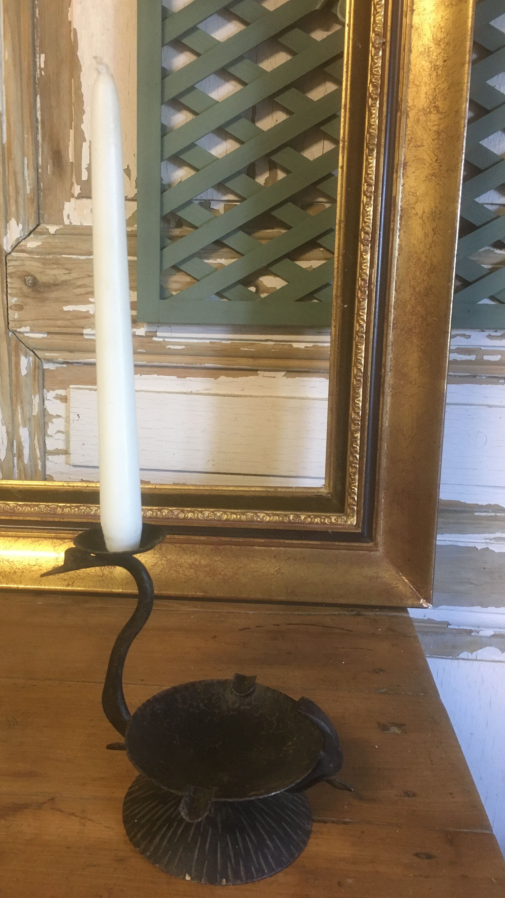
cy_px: 452
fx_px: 762
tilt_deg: -16.9
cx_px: 194
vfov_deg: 61.0
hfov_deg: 36.5
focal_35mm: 32
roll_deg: -1.7
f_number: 2.2
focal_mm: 4.15
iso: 200
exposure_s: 1/33
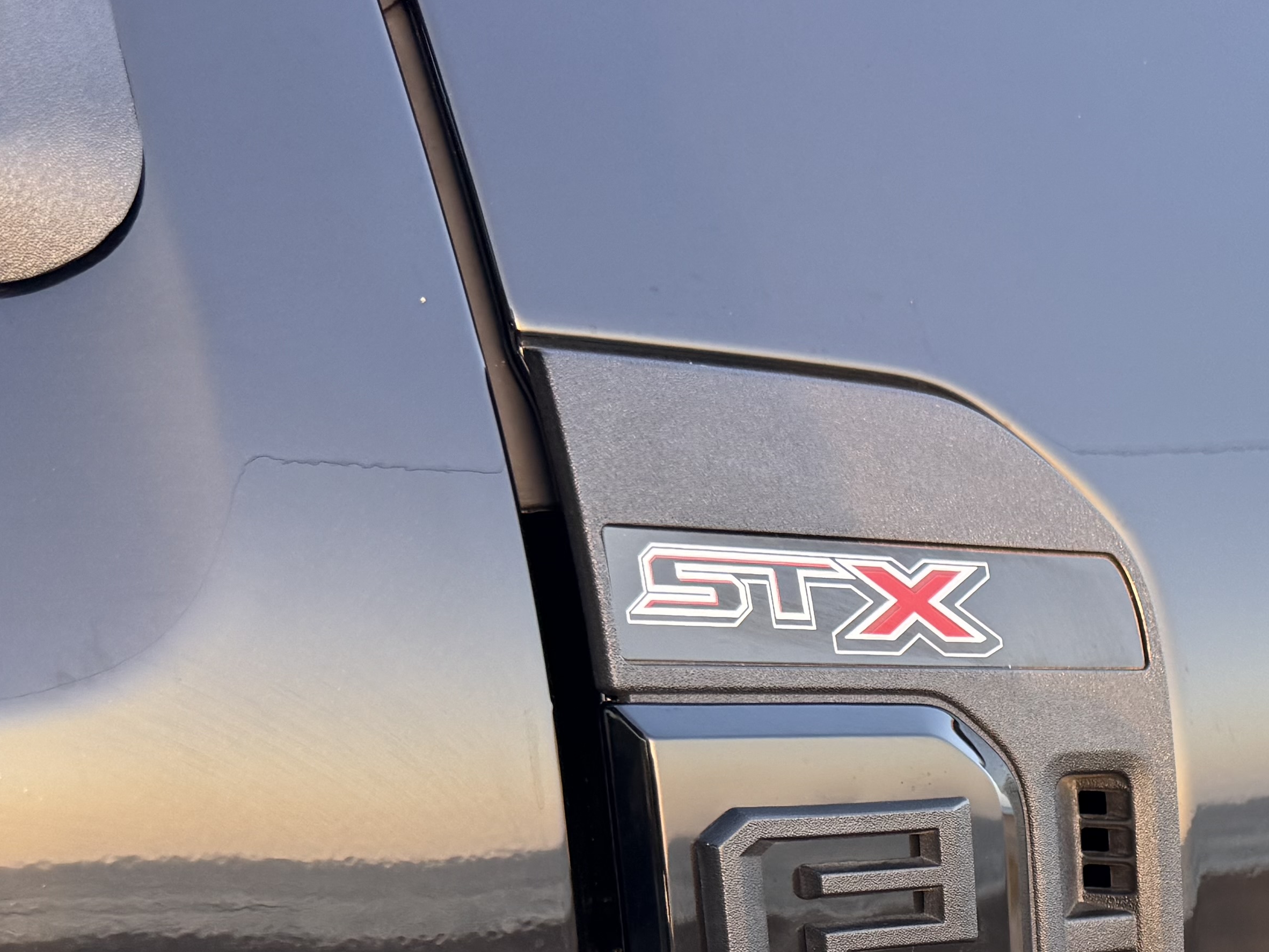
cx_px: 1230
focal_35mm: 58
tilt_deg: -14.8
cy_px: 1128
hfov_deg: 31.1
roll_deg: -0.8
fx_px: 2126
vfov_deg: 23.2
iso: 160
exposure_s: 1/239
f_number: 1.78
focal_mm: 6.76
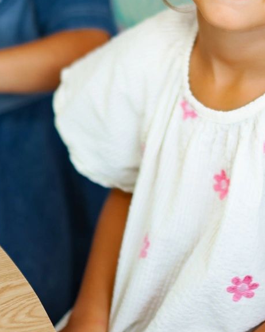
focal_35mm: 121
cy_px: 14
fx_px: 1186
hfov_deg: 12.6
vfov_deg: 15.6
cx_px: 242
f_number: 1.4
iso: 100
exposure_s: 1/250
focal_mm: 35
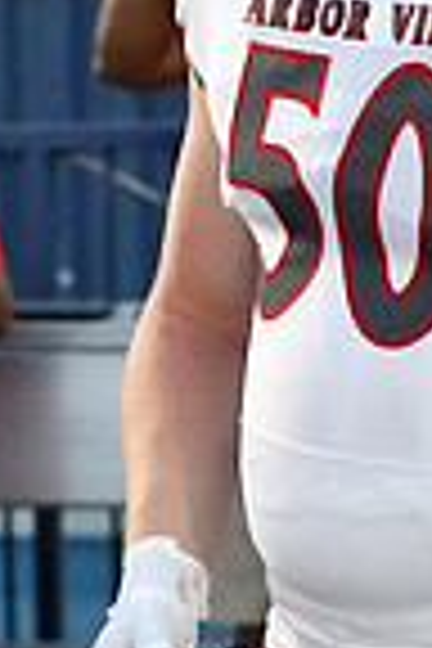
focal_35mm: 281
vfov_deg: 7.3
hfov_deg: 4.9
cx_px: 344
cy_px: 108
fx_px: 5058
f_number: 3.2
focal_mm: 70
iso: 14400
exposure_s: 1/2500
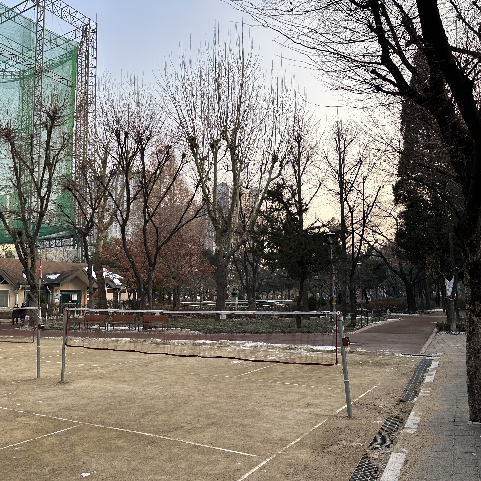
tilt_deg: +3.9
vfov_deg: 55.6
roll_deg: +1.9
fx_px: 456
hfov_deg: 55.6
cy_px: 244
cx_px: 229
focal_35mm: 29
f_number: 1.78
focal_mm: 6.86
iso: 80
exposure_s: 1/773
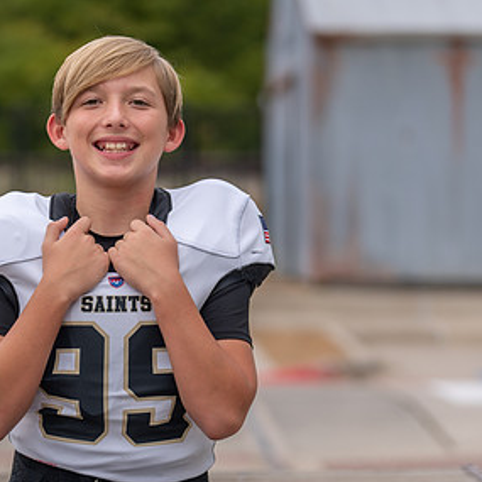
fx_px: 3009
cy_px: 340
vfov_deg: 9.1
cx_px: 80
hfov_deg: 9.1
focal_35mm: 191
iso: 100
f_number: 2.8
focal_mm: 104
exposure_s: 1/400
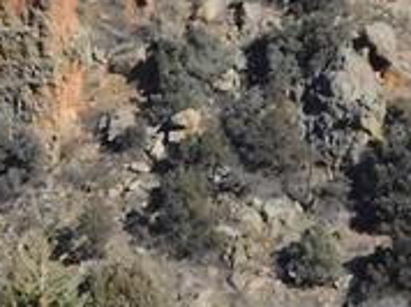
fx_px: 6759
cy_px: 237
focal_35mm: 570
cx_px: 152
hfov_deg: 3.5
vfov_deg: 2.6
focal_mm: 17.6
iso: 800
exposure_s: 1/1250
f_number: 9.2
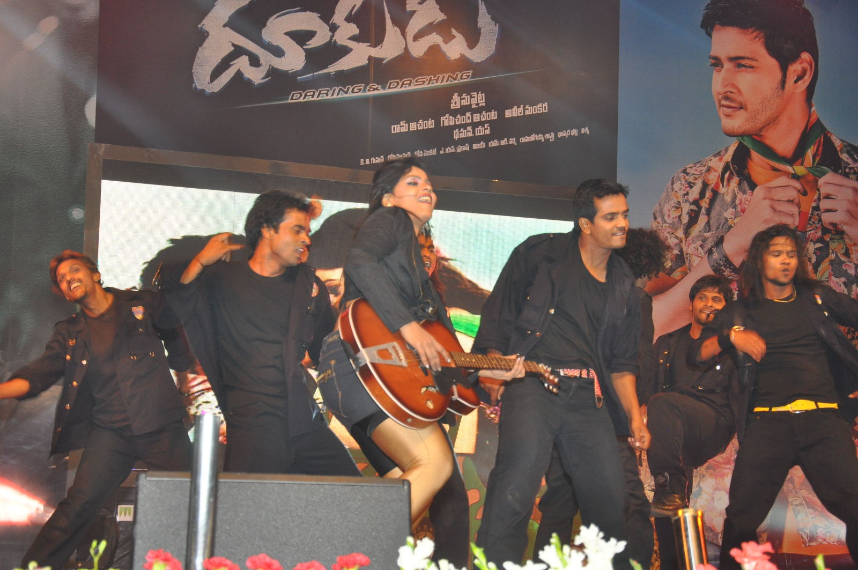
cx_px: 429
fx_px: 1714
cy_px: 285
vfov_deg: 18.9
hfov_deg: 28.1
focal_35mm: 72
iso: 800
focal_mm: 48
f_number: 5.6
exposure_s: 1/80
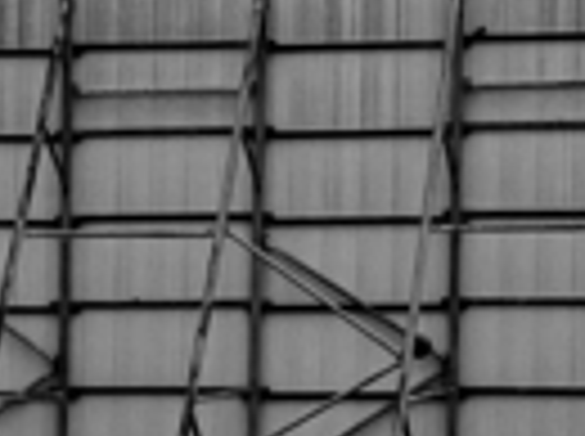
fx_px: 3934
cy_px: 416
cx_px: 126
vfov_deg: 6.3
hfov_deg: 8.5
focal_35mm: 233
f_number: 10
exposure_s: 1/400
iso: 200
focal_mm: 35
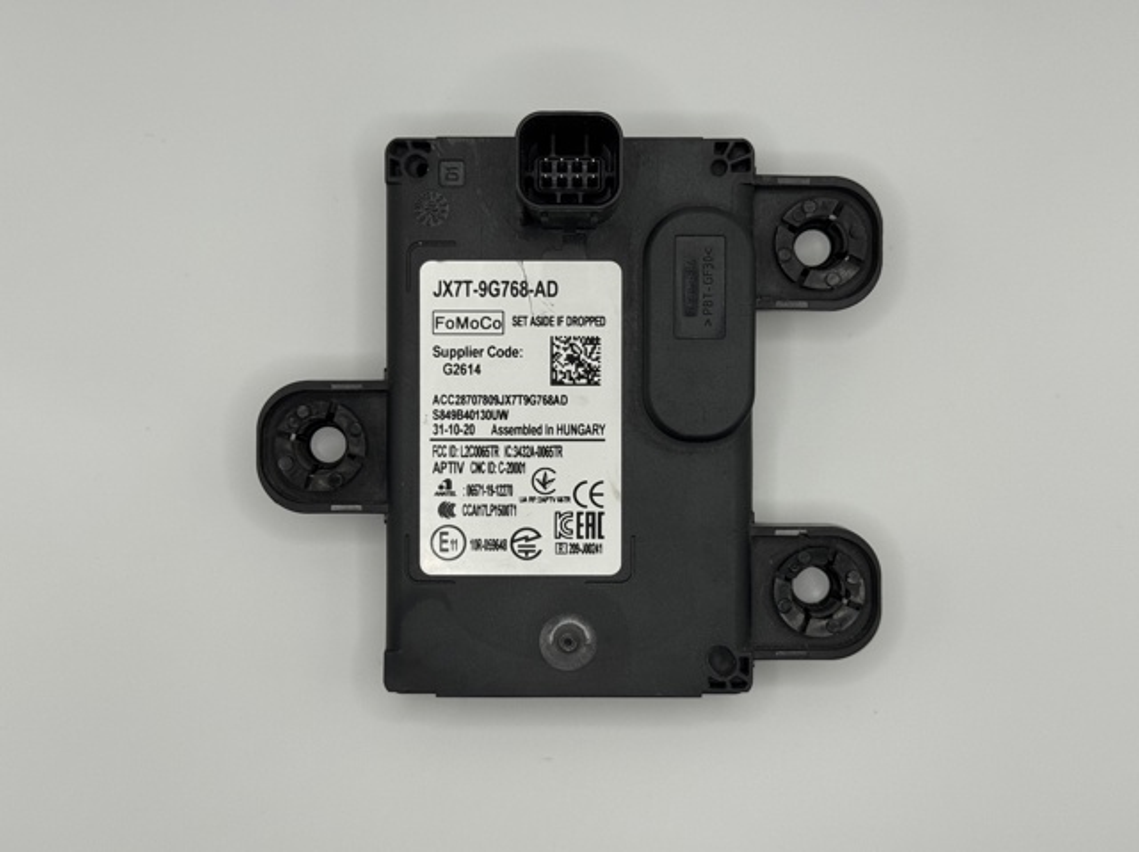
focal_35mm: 48
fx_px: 1578
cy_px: 426
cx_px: 570
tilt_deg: -88.2
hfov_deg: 39.7
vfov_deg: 30.2
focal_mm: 6.76
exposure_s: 1/952
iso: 64
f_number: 1.78
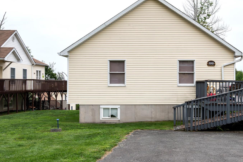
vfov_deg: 30.0
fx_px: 302
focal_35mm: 45
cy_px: 83
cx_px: 167
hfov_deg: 43.1
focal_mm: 29.5
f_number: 14
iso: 500
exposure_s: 1/160
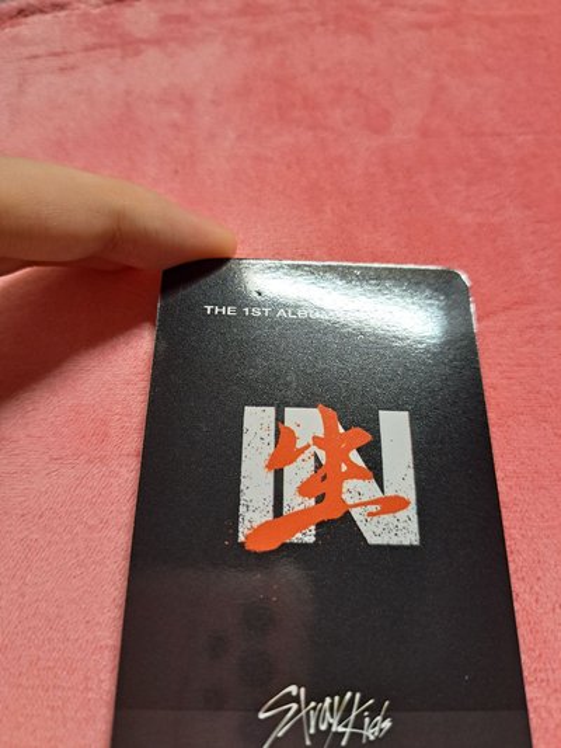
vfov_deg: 71.6
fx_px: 518
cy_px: 374
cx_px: 280
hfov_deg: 56.8
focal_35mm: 24
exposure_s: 1/60
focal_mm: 5.23
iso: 160
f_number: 1.8
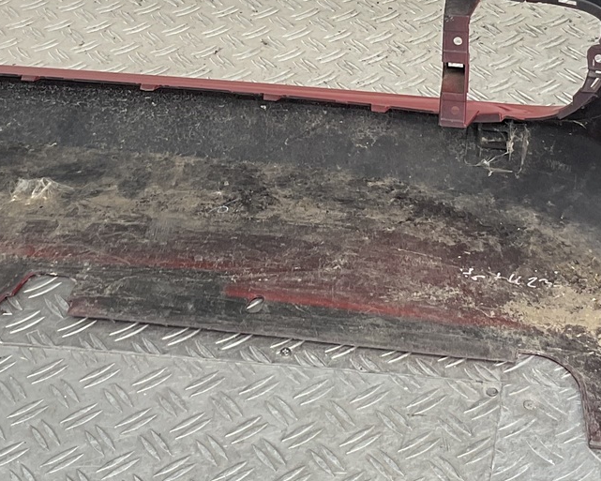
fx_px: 1583
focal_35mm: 89
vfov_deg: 17.0
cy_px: 36
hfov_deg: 21.5
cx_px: 310
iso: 16
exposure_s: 1/103
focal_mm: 3
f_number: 1.8
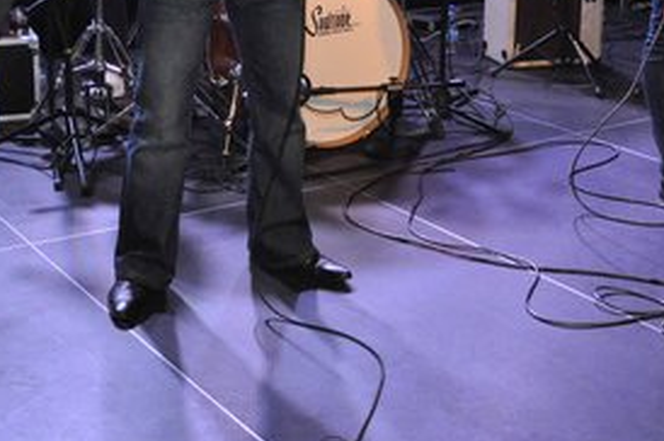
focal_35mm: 64
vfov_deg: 20.4
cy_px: -17
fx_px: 1179
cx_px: 293
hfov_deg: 31.4
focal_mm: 18
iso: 2500
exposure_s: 1/125
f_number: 5
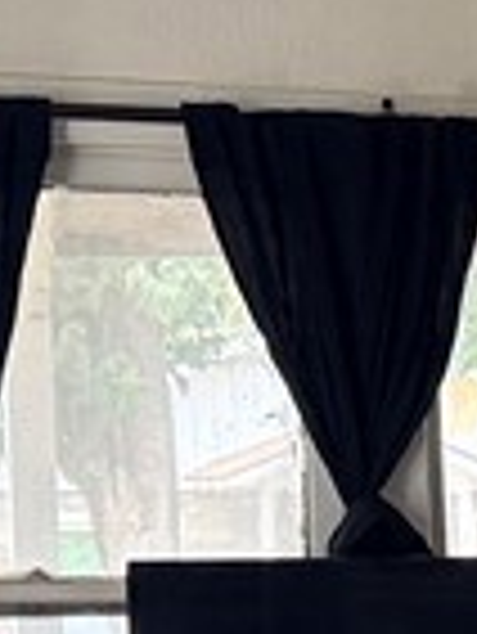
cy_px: 760
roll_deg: +1.0
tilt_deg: -4.0
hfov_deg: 7.8
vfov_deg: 11.1
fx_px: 3192
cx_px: 1220
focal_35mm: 174
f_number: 1.78
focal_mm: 6.76
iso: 320
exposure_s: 1/60
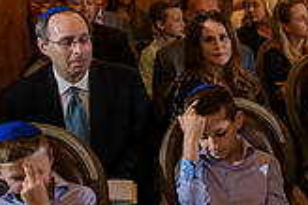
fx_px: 726
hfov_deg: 19.7
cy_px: 102
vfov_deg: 16.0
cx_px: 501
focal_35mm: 85
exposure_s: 1/125
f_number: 3.2
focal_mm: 24
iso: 1600
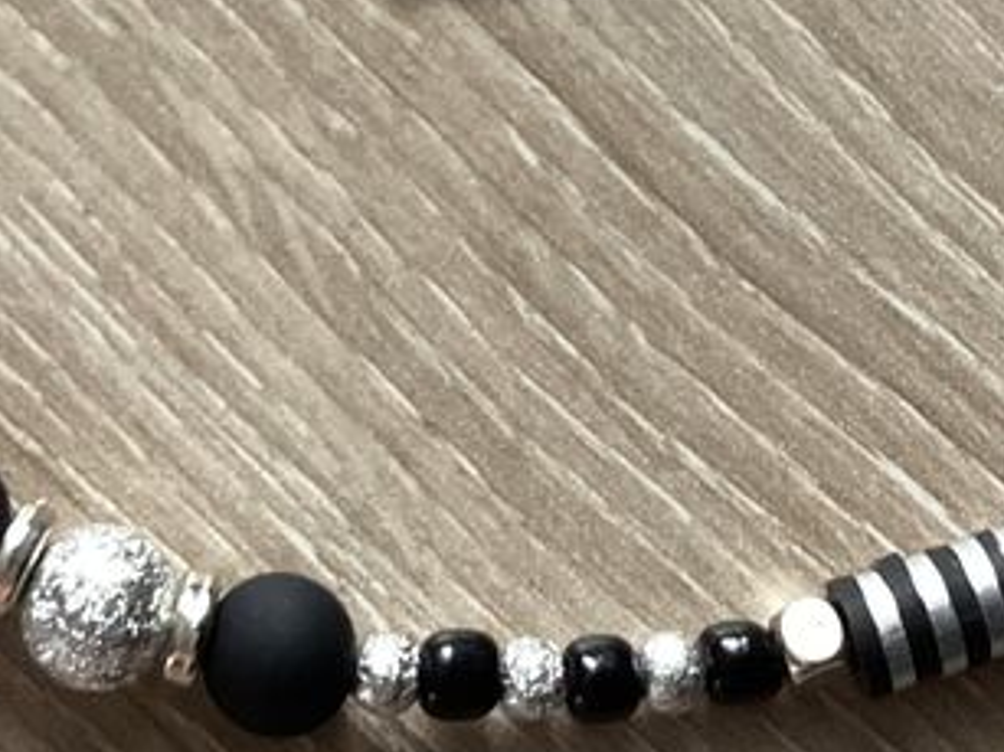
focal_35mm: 101
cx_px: 376
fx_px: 2928
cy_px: -265
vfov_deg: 14.0
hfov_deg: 19.4
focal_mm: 3.3
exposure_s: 1/50
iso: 160
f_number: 2.4
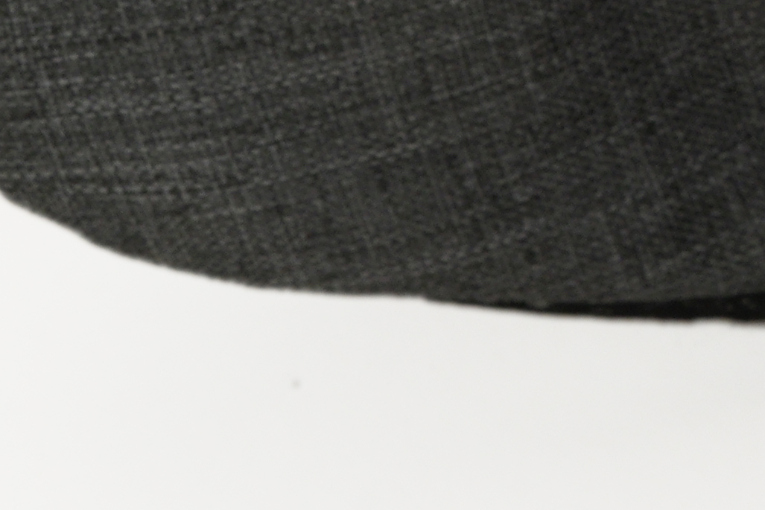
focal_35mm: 292
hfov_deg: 6.7
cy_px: -600
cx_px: 1752
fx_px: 6205
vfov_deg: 4.6
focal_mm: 50
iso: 800
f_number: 14
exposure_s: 1/160
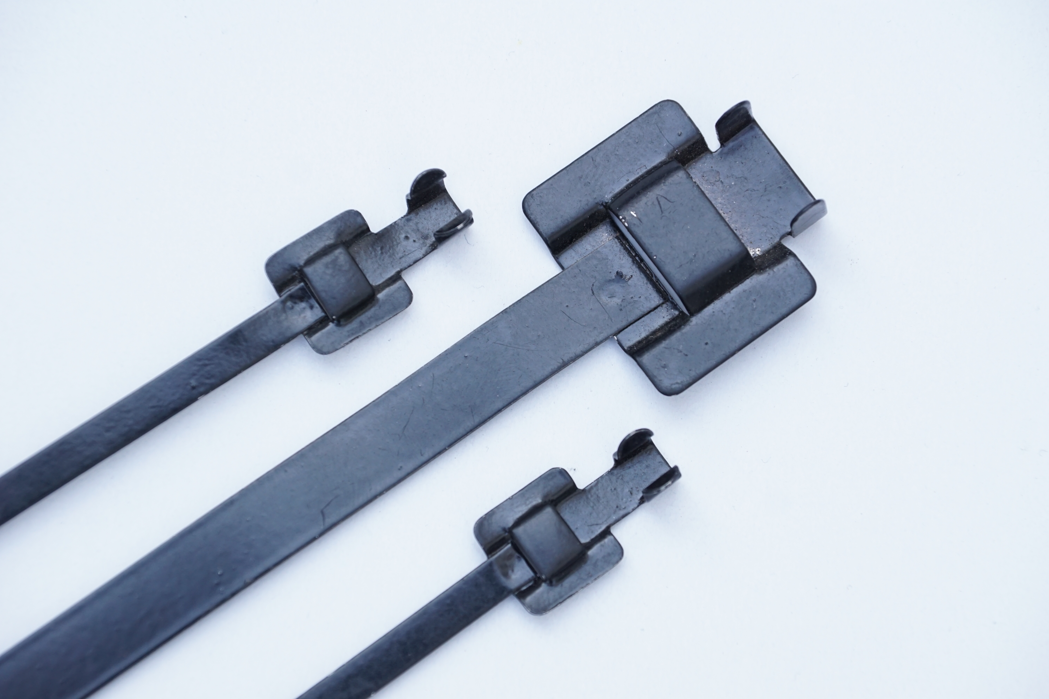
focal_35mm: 202
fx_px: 5900
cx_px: 524
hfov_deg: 10.2
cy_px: 350
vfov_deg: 6.8
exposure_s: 1/100
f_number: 5.6
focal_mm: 135
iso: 400
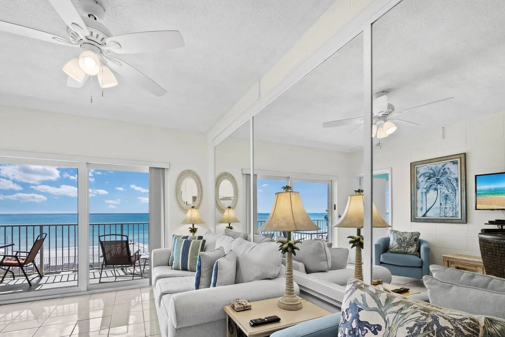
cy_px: 207
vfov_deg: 72.7
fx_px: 224
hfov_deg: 96.6
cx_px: 236
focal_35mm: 16
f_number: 11
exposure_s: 1/13
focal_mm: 7
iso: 400
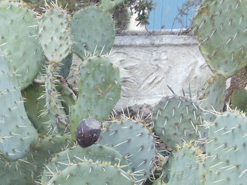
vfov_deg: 11.9
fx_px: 870
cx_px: -36
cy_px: 205
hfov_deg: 15.7
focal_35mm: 122
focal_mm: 6
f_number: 3.5
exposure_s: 1/40
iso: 100
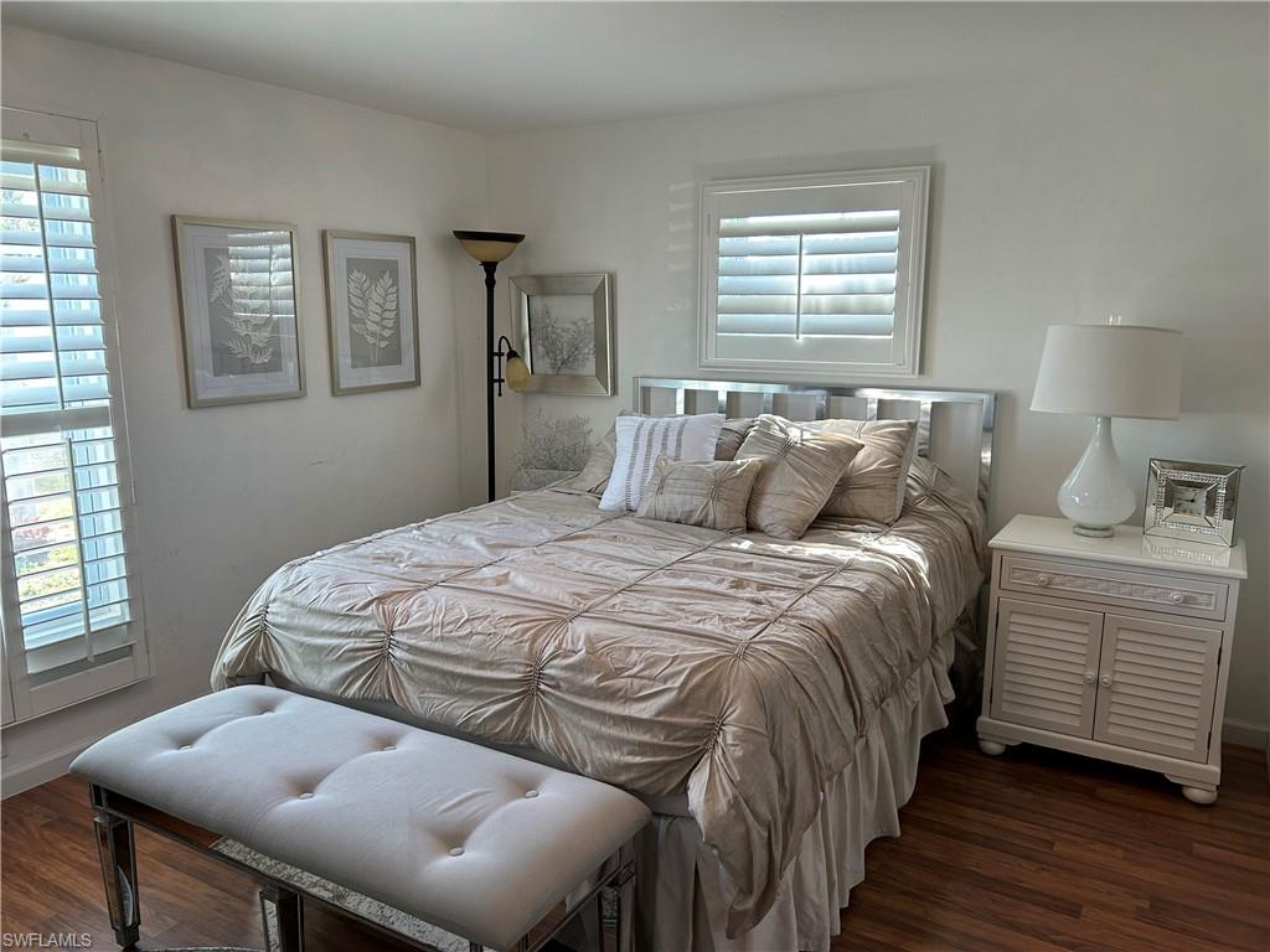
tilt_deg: -10.6
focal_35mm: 26
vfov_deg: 53.1
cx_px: 635
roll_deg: -0.3
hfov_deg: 67.3
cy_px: 476
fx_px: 954
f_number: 1.5
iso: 80
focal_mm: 5.7
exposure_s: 1/120
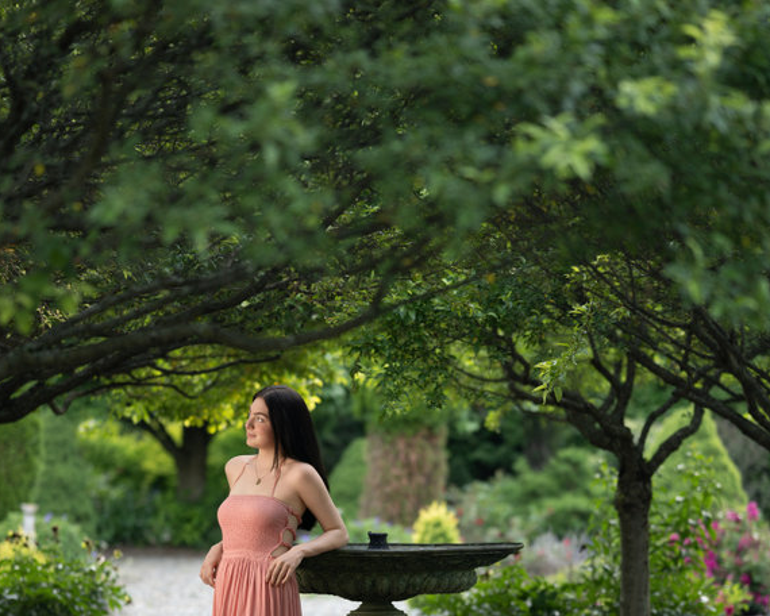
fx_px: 2757
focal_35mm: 121
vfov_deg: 12.7
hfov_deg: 15.9
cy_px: 498
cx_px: 383
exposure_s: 1/160
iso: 125
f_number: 2
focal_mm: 85
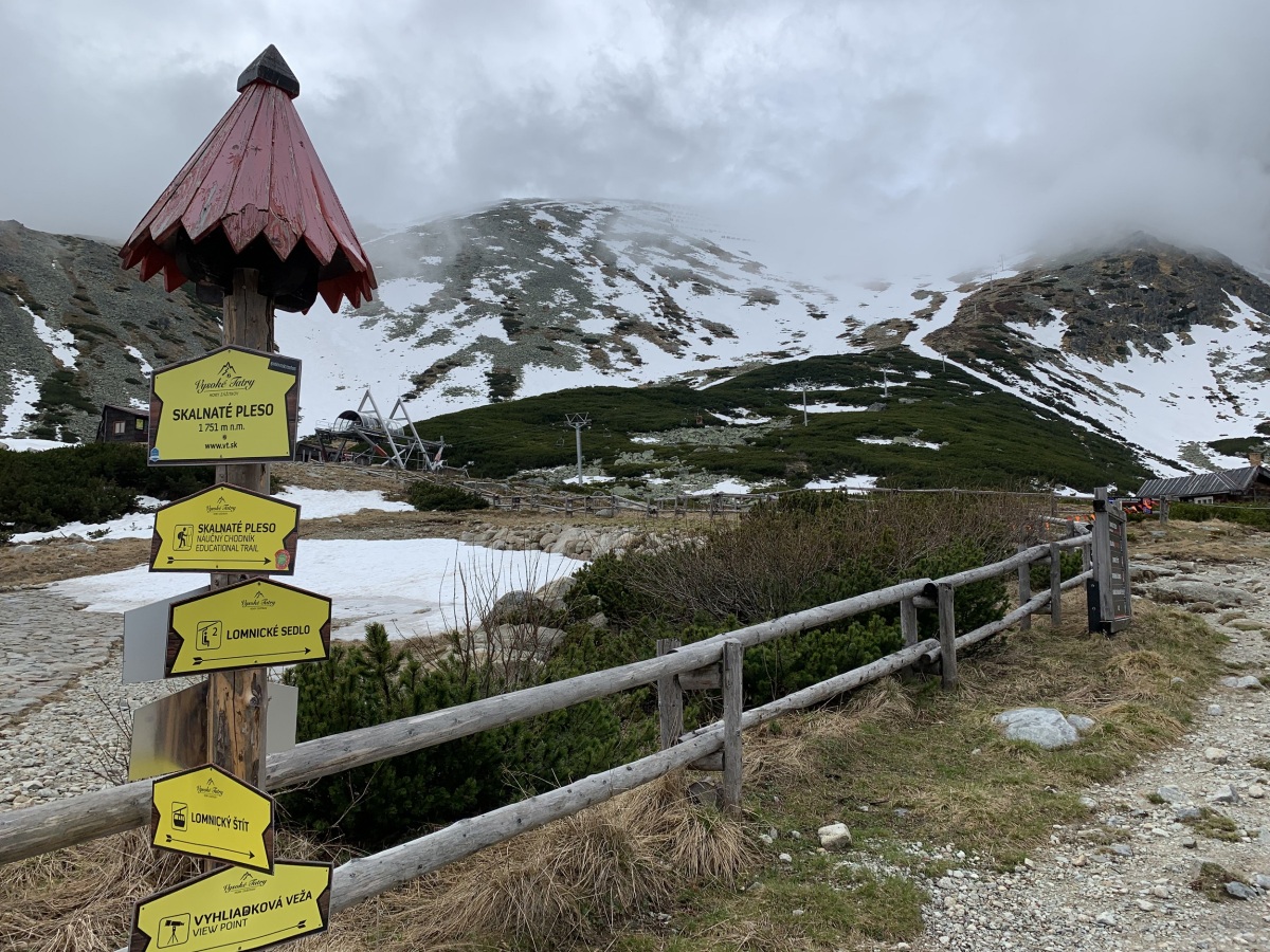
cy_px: 476
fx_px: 954
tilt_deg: +5.5
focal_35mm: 26
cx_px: 635
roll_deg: -1.0
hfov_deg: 67.3
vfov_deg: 53.1
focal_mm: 4.25
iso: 25
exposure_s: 1/3521
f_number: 1.8
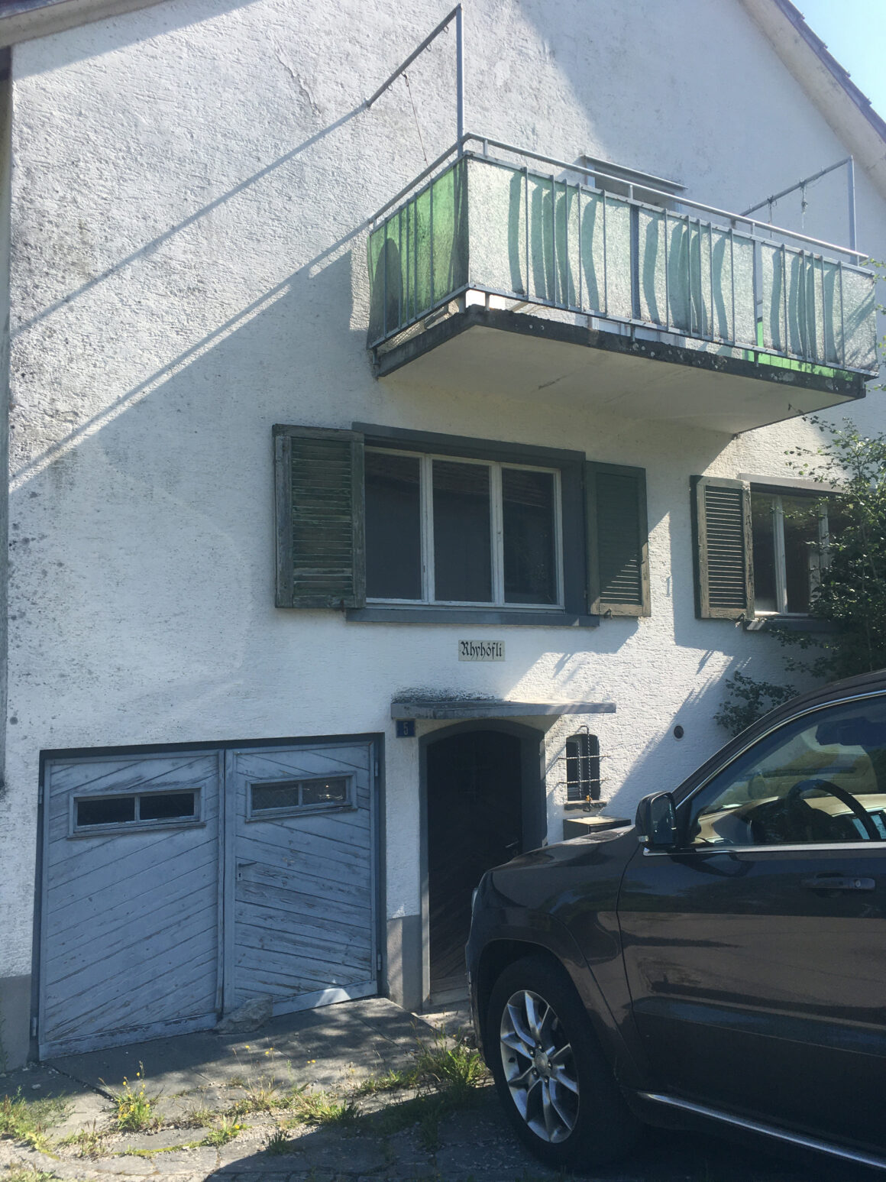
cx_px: 443
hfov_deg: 48.2
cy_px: 591
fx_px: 990
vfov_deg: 61.7
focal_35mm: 29
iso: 25
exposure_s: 1/927
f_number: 2.2
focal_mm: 4.15
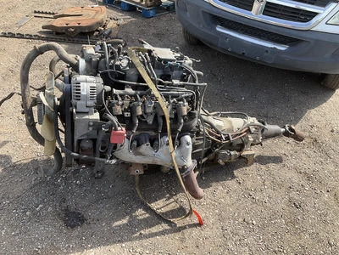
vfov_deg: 48.2
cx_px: 170
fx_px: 284
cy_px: 128
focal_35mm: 29
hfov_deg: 61.7
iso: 25
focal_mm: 3
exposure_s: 1/491
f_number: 1.8
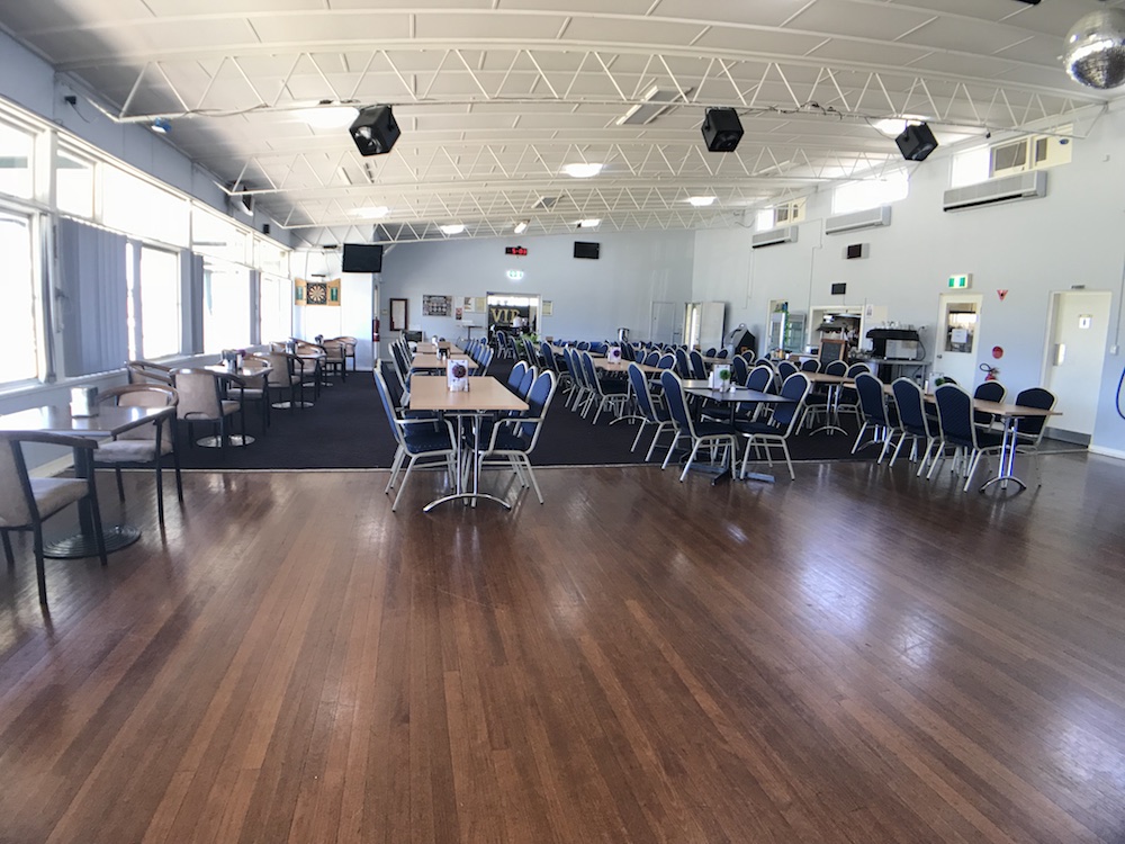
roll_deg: -2.3
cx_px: 562
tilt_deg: -9.4
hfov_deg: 63.4
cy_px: 422
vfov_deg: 49.7
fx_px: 910
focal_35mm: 28
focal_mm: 3.99
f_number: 1.8
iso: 25
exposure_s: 1/33
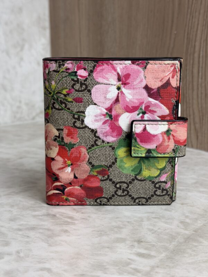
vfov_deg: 39.7
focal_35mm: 48
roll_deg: -0.3
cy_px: 138
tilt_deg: -13.2
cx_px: 104
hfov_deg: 30.3
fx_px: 385
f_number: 1.78
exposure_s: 1/120
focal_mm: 6.76
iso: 50
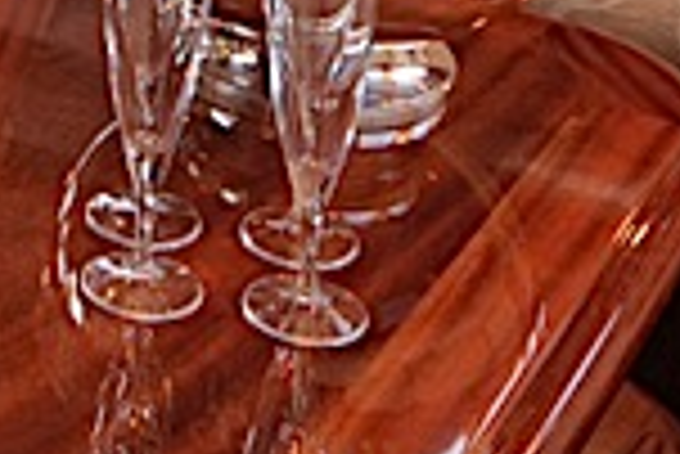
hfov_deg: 17.5
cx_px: -158
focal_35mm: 111
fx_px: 2099
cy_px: -796
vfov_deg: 10.0
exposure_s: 1/3
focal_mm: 14
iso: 200
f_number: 5.6
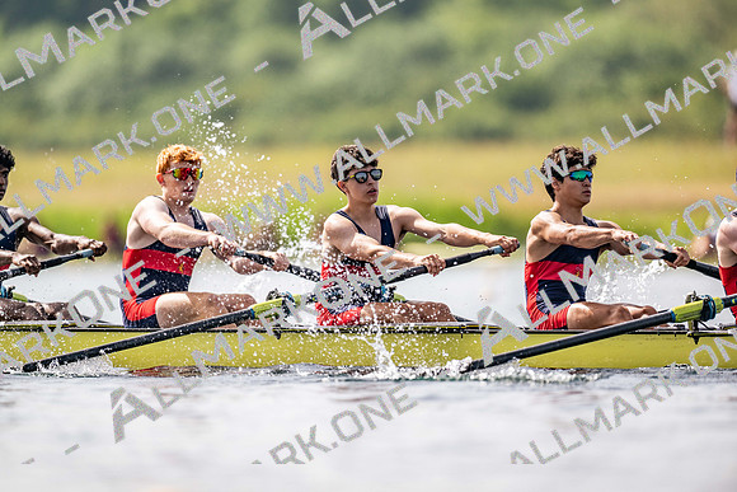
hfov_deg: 3.4
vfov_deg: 2.3
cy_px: 246
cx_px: 368
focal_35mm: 600
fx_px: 12286
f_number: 4
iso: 200
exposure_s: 1/2500
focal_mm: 600
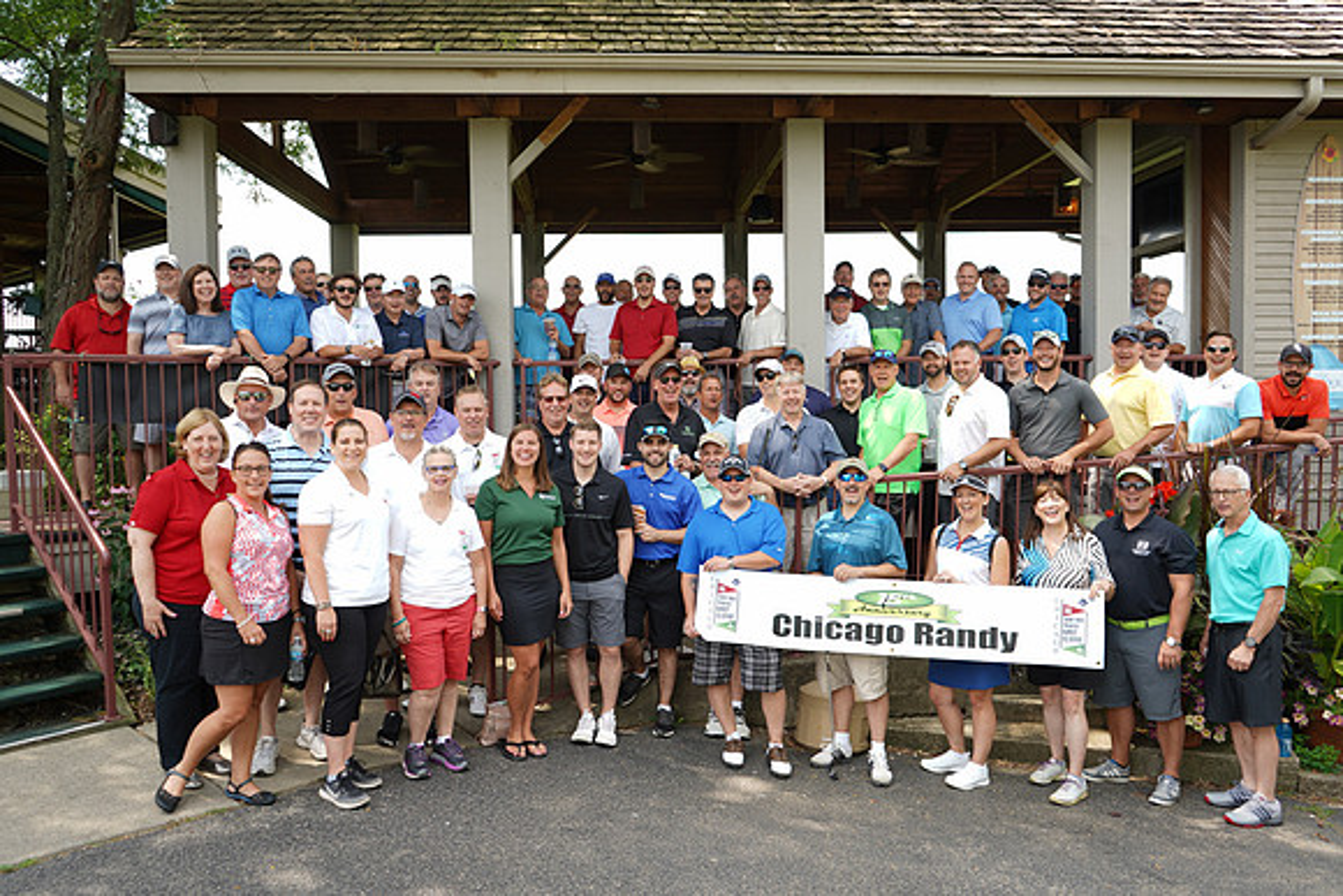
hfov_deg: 65.5
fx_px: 1045
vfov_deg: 46.4
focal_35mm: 28
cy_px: 448
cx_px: 672
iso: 50
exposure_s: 1/80
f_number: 4.5
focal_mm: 28
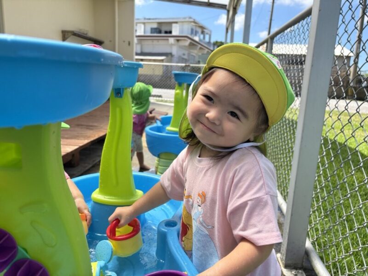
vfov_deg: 53.1
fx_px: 276
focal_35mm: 26
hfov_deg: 67.3
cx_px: 184
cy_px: 138
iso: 64
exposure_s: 1/1751
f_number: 1.6
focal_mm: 5.96
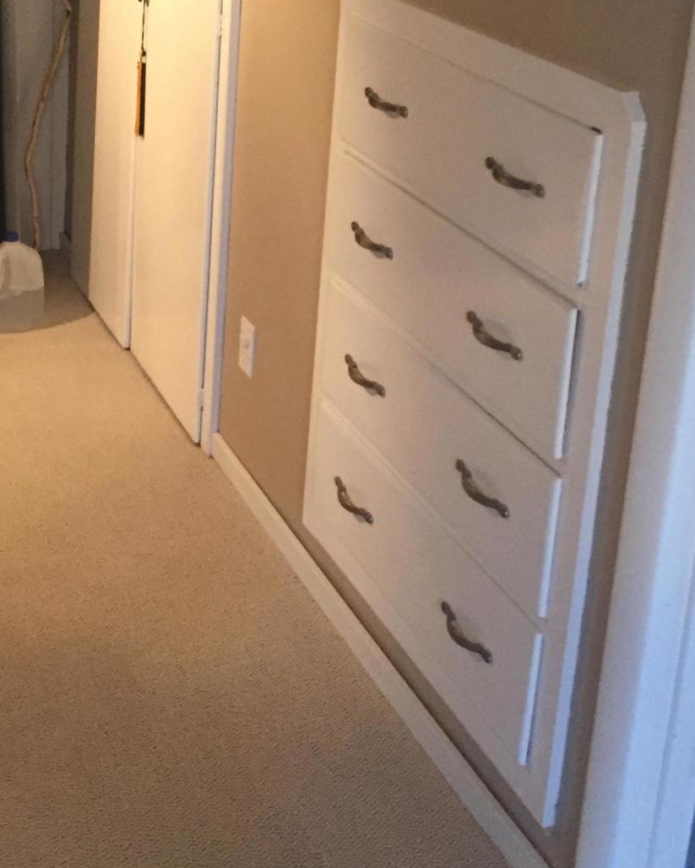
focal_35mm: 55
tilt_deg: -16.9
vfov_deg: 33.1
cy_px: 164
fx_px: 1414
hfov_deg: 27.5
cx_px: 255
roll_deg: -2.4
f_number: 2.2
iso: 250
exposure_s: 1/30
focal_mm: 4.15
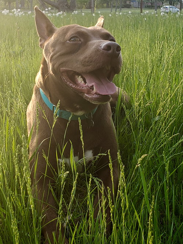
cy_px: 122
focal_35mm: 26
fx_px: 183
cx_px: 92
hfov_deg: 53.0
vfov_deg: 67.3
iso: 50
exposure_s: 1/130
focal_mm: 4.3
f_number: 2.4
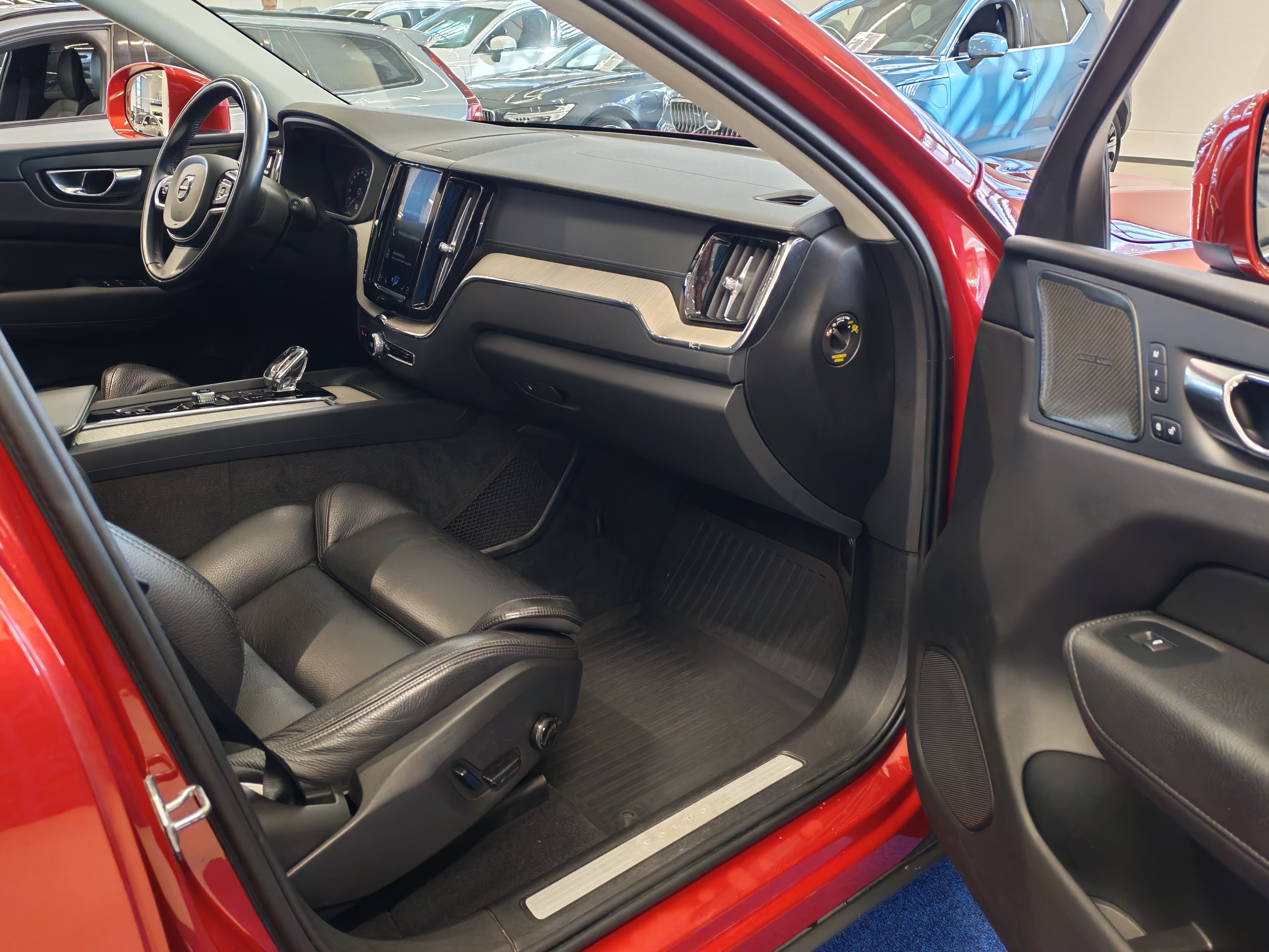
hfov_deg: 56.8
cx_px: 634
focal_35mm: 32
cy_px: 476
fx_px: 1173
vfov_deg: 44.2
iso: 559
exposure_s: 1/100
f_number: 1.9
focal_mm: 6.12
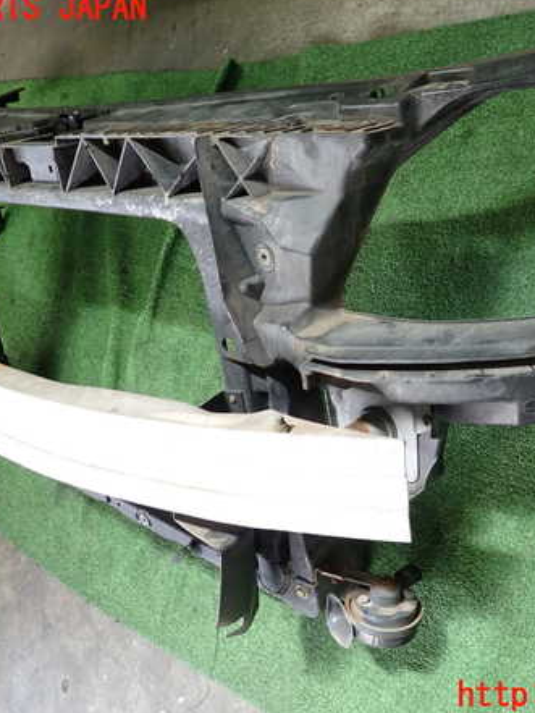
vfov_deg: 53.9
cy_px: 352
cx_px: 338
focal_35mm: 34
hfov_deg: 41.5
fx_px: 700
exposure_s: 1/40
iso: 200
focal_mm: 4.5
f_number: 2
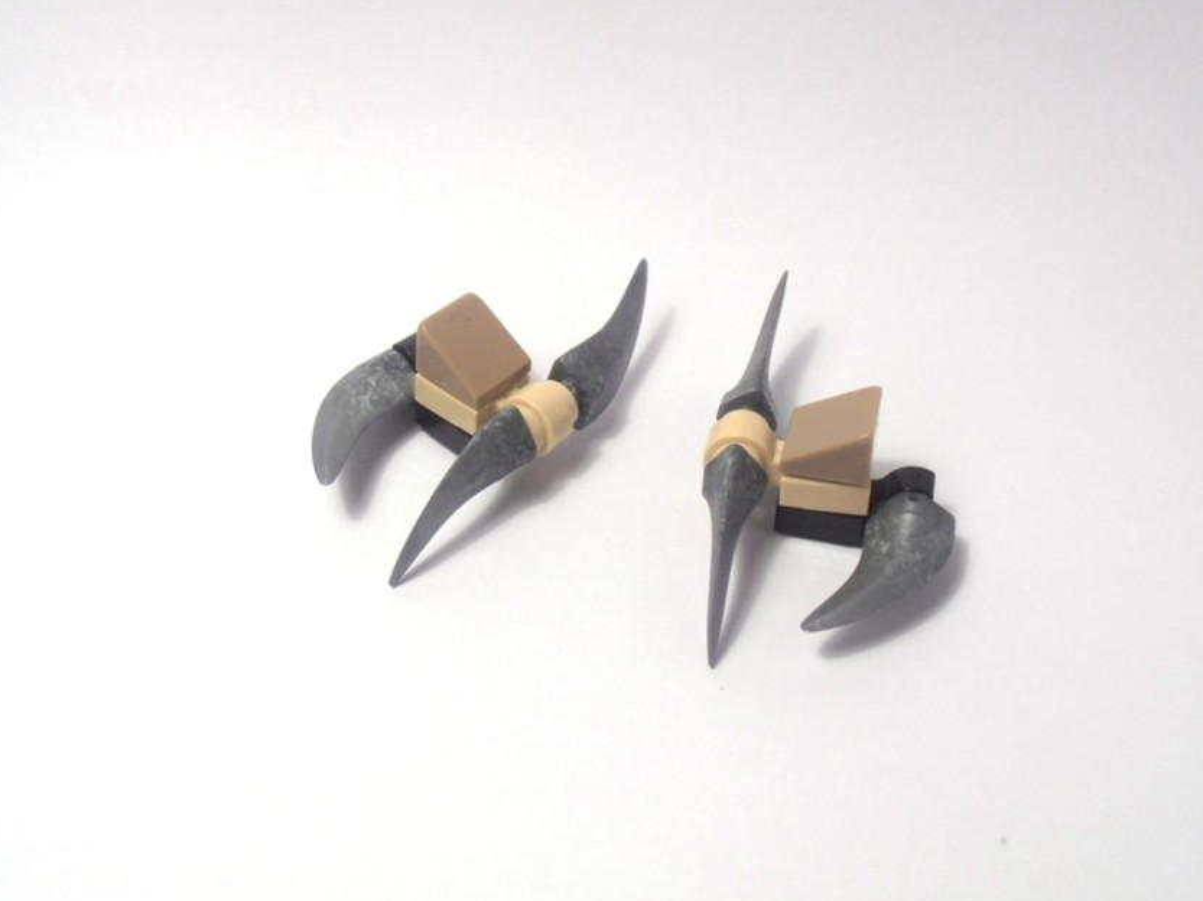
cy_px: 427
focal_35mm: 40
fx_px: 1390
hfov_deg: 46.8
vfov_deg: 35.9
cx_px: 640
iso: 80
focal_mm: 6.61
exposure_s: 1/100
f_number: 3.9
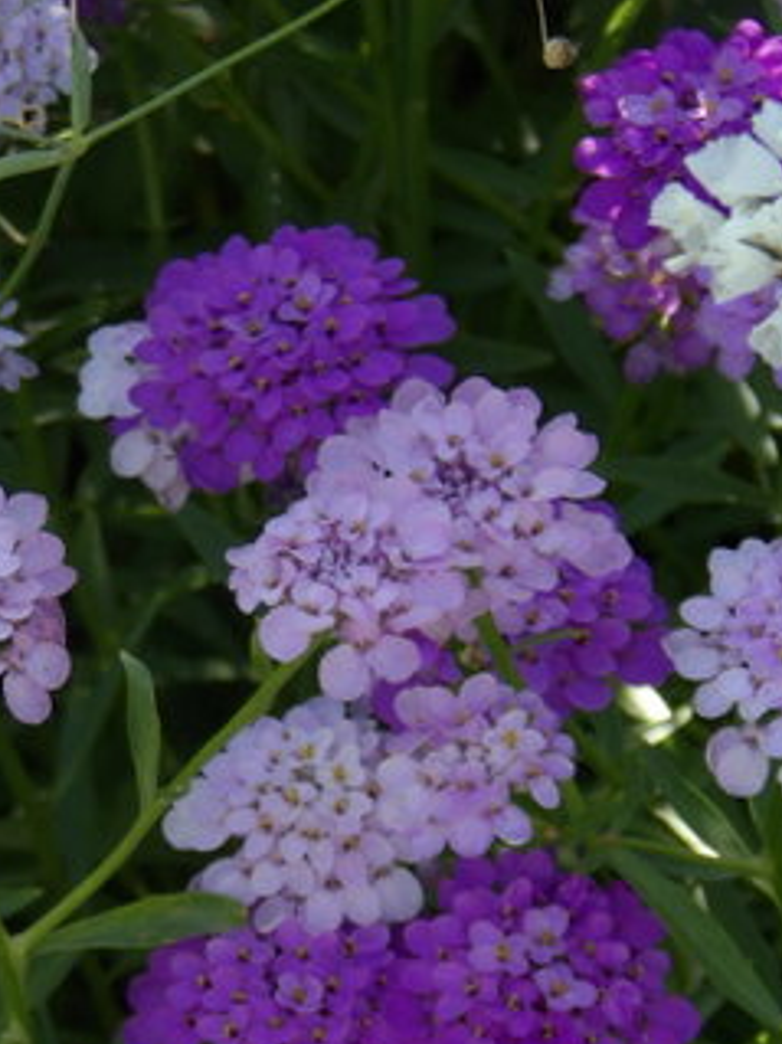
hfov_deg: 4.2
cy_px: 784
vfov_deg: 5.6
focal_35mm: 353
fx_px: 10640
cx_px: 308
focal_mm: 37.9
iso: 100
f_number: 4.8
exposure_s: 1/113
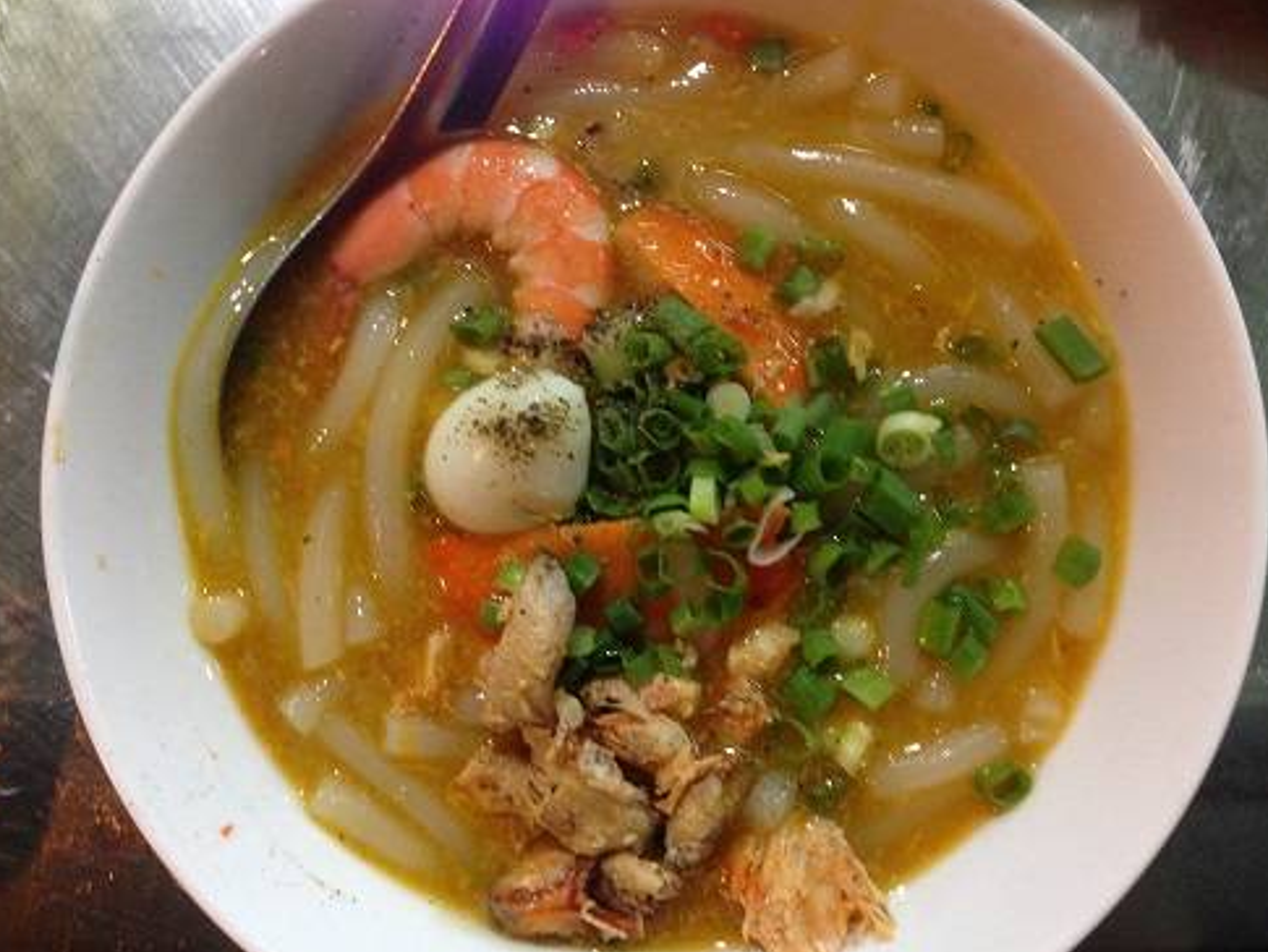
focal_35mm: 34
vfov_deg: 41.8
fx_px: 1246
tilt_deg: -85.3
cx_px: 622
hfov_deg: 53.9
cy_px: 480
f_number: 2.4
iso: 250
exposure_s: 1/20
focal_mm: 4.12
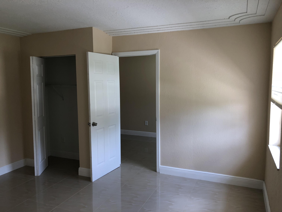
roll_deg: +0.0
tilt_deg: -7.8
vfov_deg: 49.7
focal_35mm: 28
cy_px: 106
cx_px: 141
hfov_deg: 63.4
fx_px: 228
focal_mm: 3.99
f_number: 1.8
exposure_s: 1/120
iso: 50
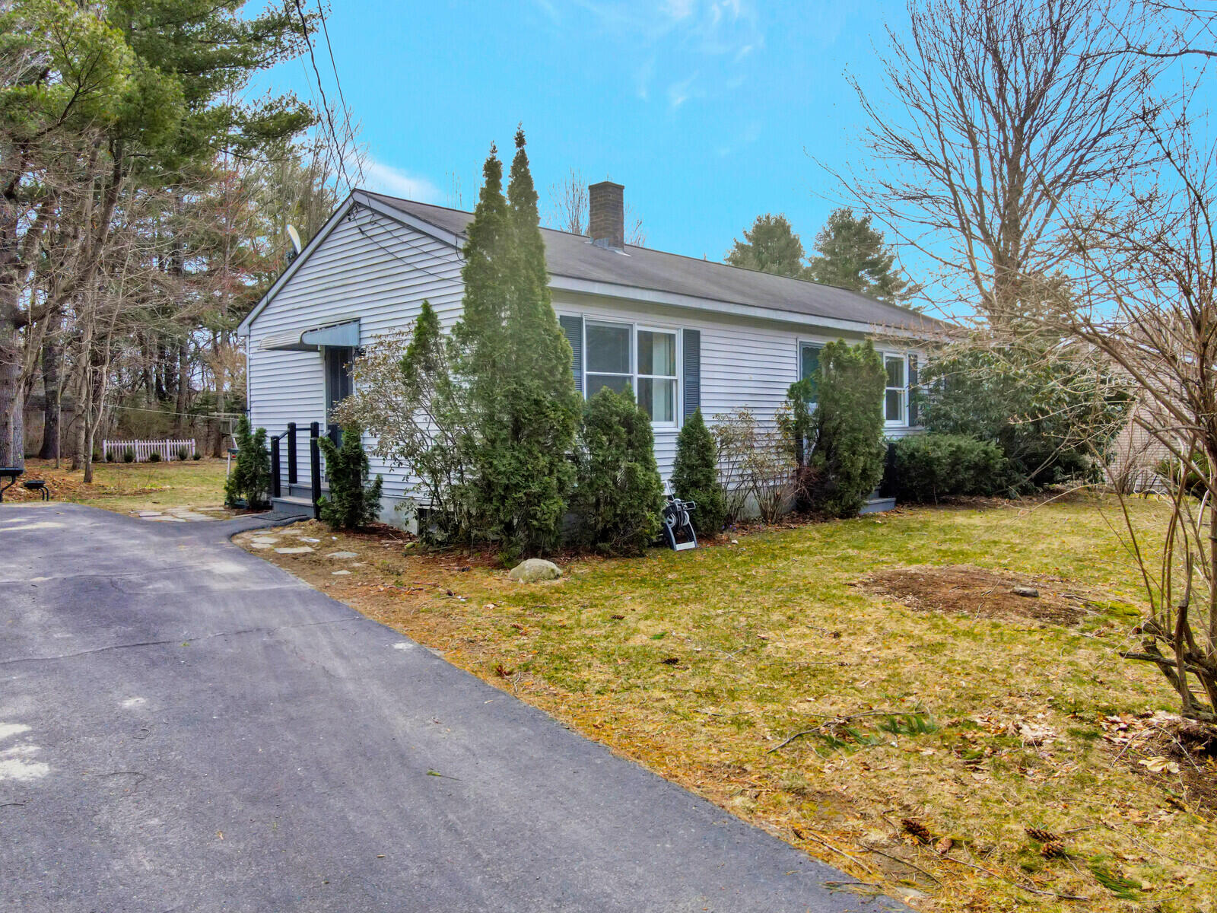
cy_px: 456
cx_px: 608
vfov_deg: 56.8
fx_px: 844
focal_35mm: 24
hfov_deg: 71.6
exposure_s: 1/320
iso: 200
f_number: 2.8
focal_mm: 4.5
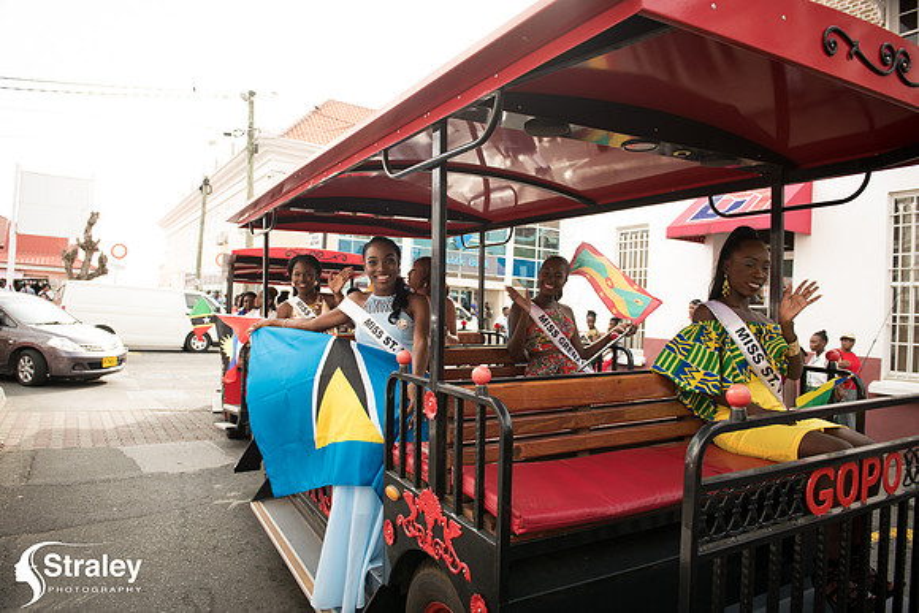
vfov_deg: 53.2
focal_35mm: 24
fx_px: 613
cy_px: 306
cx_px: 460
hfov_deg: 73.7
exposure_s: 1/200
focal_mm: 24
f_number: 4.5
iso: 160
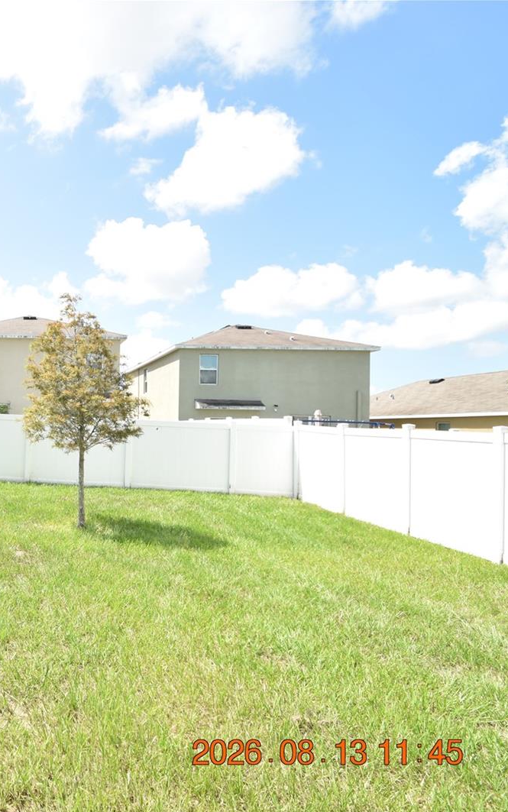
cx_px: -33
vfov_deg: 77.1
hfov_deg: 43.0
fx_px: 509
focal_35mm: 23
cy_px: 406
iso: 200
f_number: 9.5
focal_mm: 10
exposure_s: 1/350
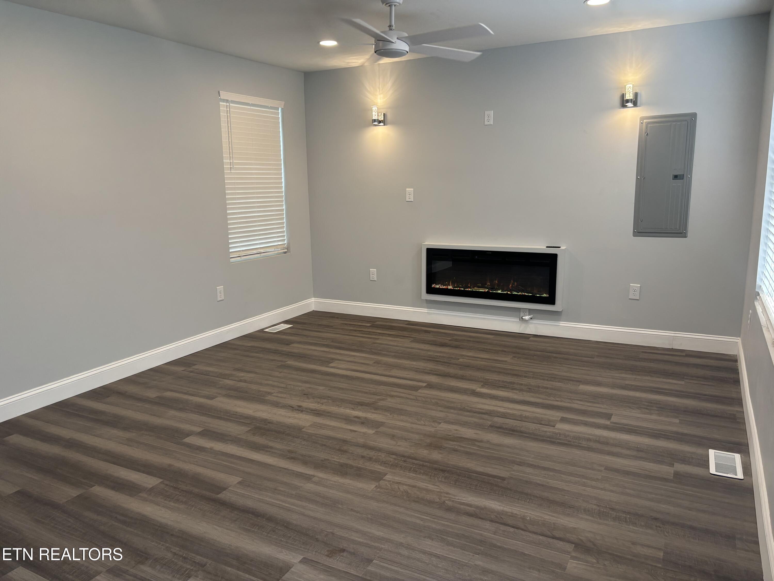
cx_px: 387
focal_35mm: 26
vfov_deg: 53.1
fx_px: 581
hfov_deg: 67.3
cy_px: 290
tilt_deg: -10.6
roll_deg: +0.8
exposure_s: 1/120
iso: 100
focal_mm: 5.96
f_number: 1.6
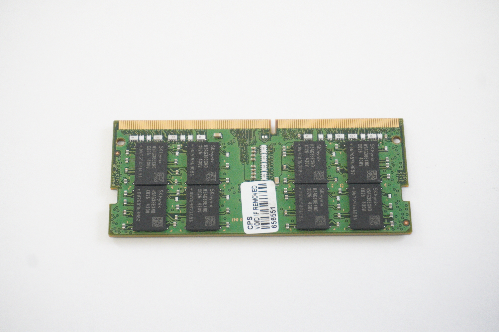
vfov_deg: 18.9
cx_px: 250
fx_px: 997
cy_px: 166
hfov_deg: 28.1
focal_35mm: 72
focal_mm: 48
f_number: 5.6
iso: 3200
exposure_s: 1/100
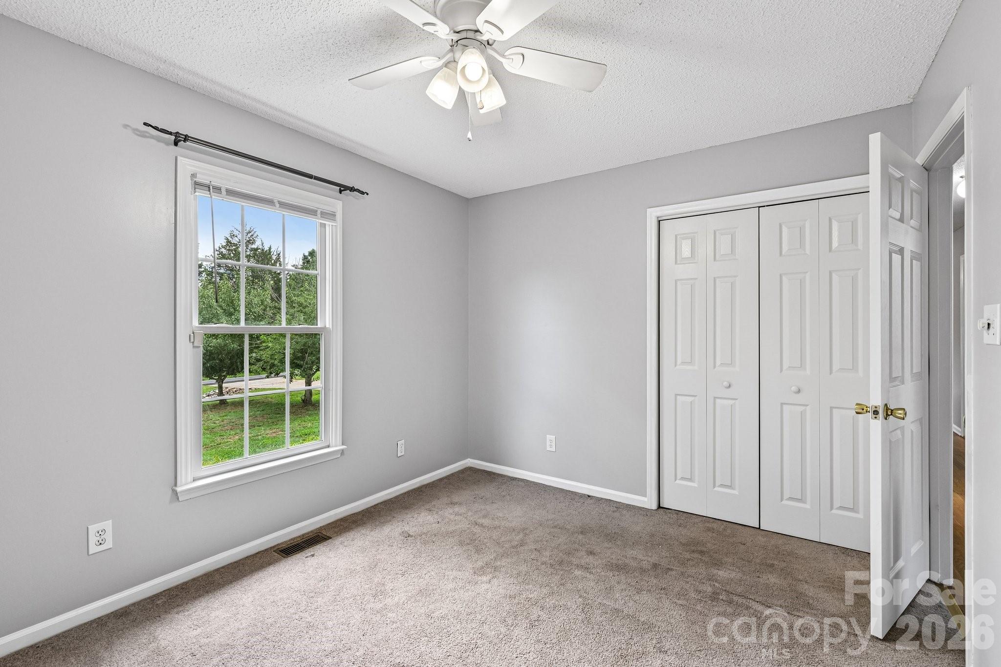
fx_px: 431
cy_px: 334
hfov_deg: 98.5
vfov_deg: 75.5
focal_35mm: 16
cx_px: 500
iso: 160
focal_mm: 15.5
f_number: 8
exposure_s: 1/15
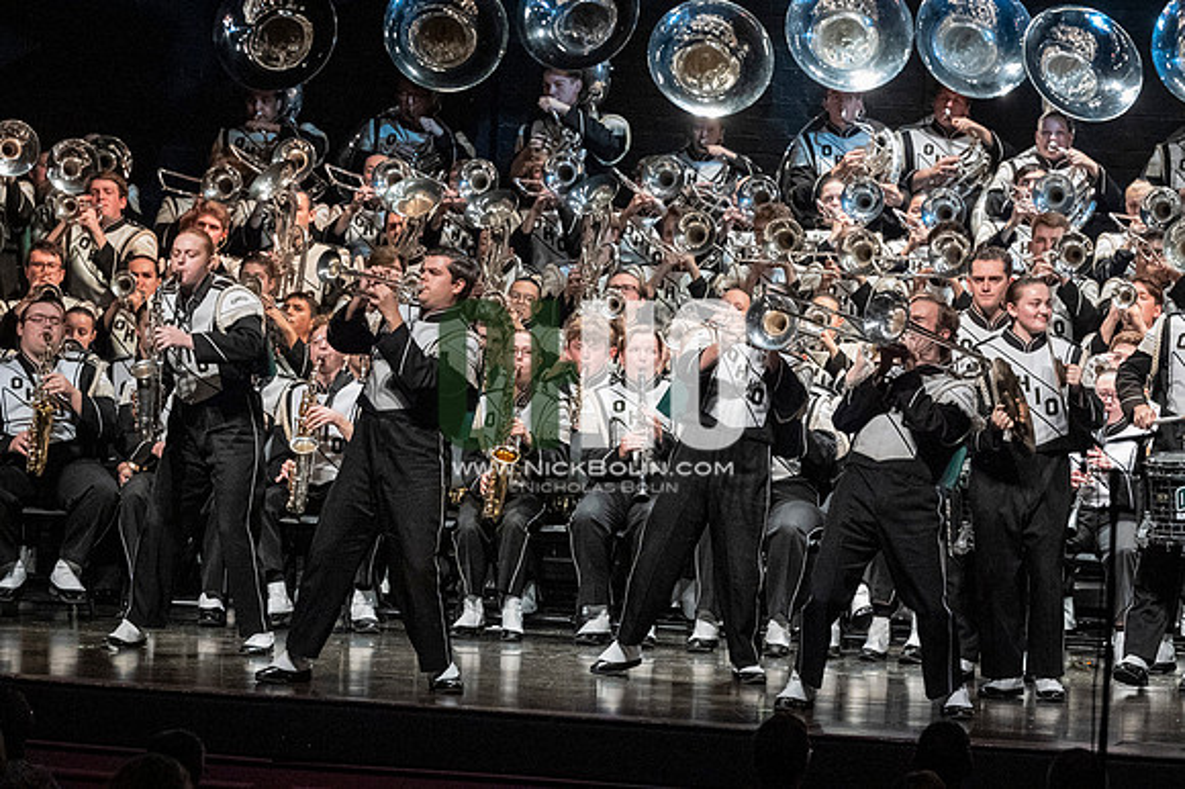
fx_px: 6908
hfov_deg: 9.8
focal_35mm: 210
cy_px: 394
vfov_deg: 6.5
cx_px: 592
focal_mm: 140
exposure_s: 1/500
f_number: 4
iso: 5000
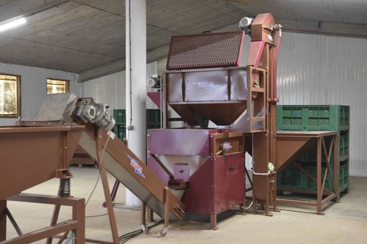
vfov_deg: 28.1
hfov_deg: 41.1
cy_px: 122
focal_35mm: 48
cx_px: 184
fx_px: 489
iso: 2000
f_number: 4
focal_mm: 32
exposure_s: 1/60
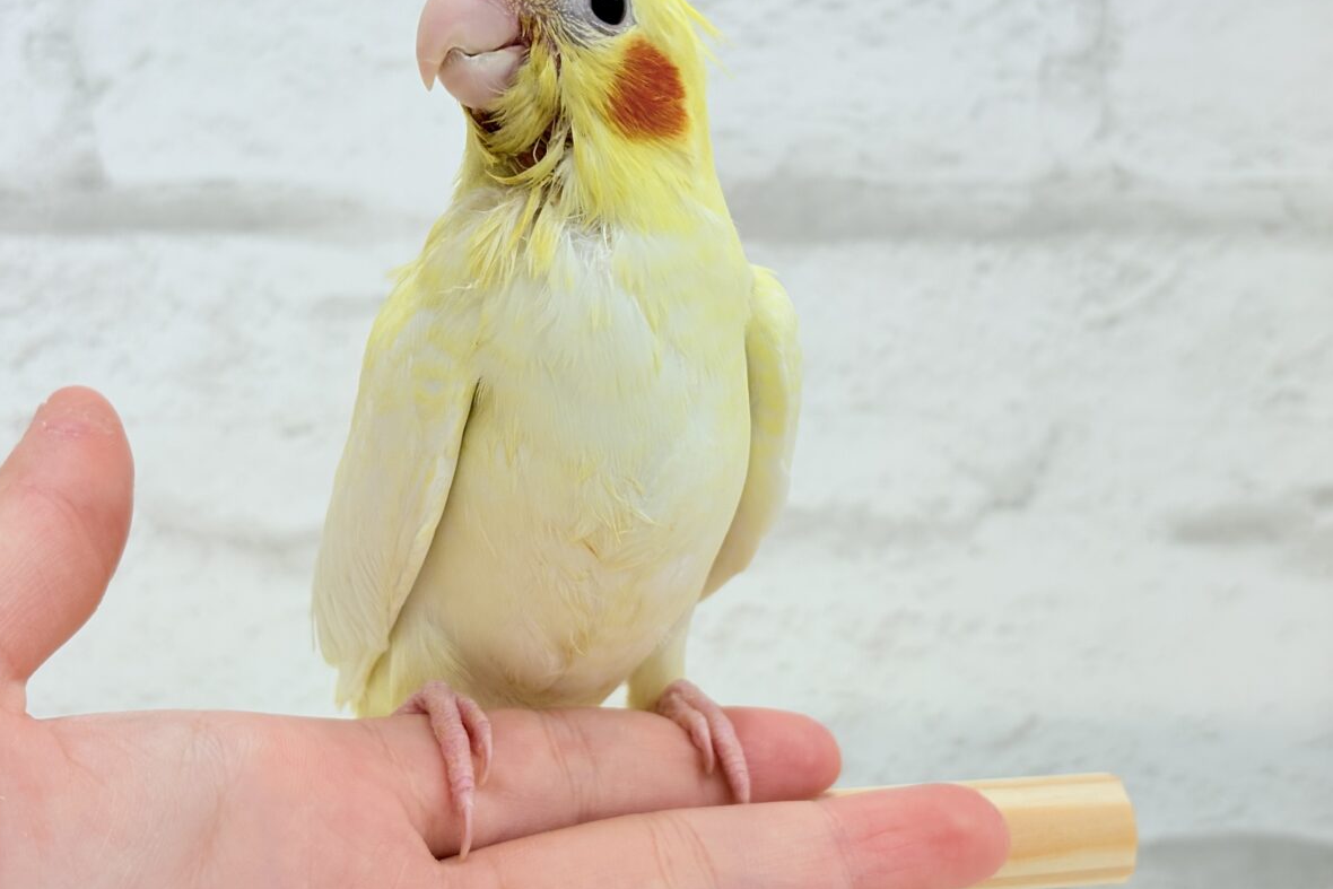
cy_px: 389
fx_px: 2037
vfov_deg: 24.6
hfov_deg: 36.2
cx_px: 660
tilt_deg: +1.7
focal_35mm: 55
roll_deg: +1.0
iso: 50
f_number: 1.6
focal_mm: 5.96
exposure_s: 1/100
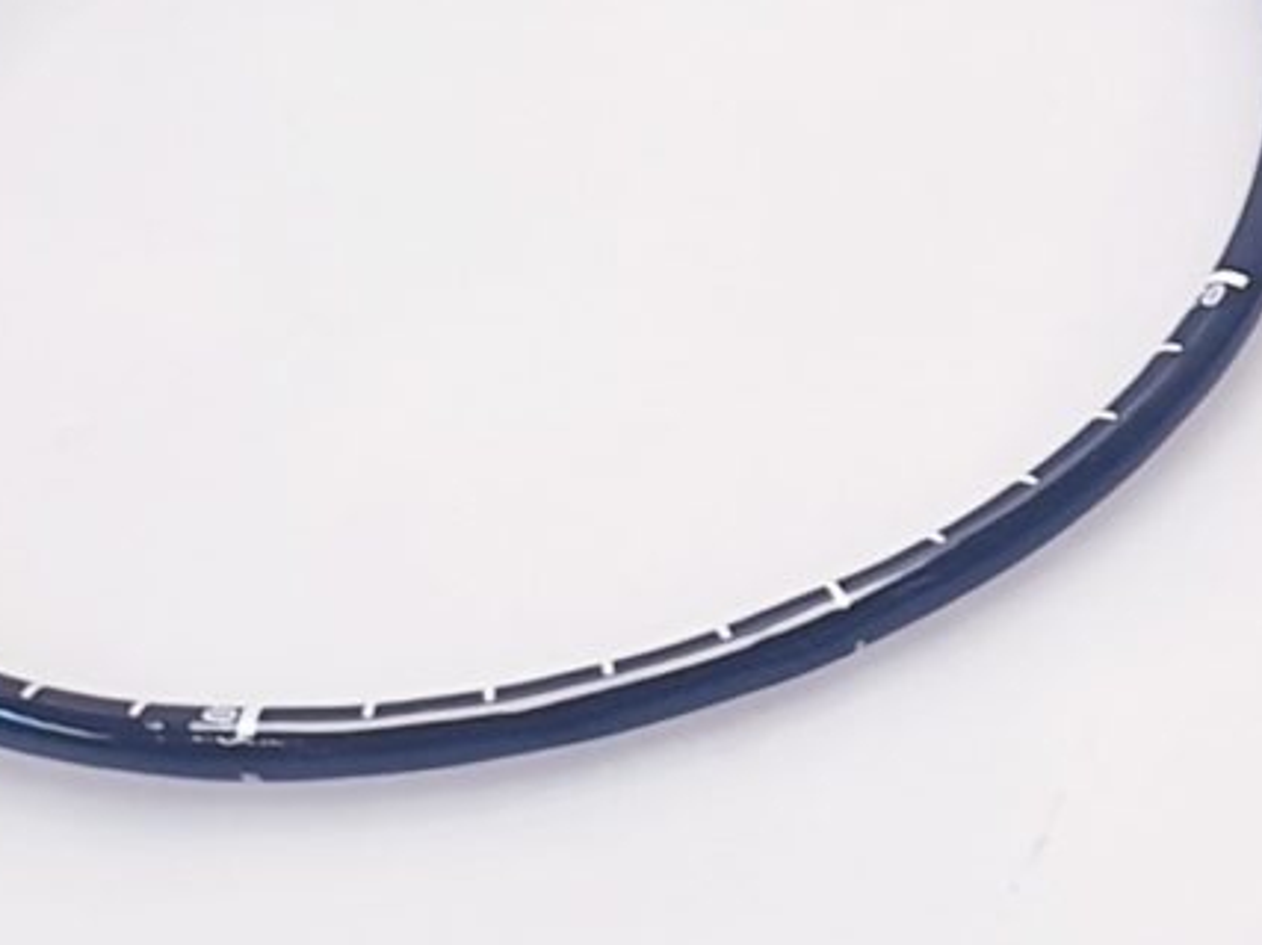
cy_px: 266
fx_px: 5686
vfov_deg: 9.5
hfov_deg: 11.9
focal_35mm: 156
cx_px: 2131
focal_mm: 4.3
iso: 64
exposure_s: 1/50
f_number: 2.4
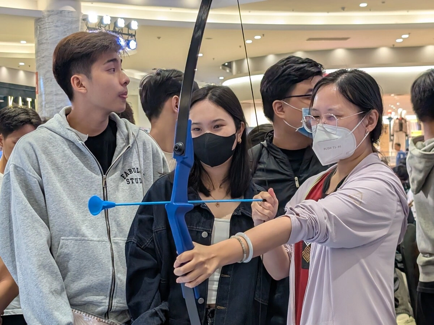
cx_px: 217
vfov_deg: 29.7
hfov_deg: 38.9
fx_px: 614
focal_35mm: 49
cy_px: 162
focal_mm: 6.9
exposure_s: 1/255
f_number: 1.68
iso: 296
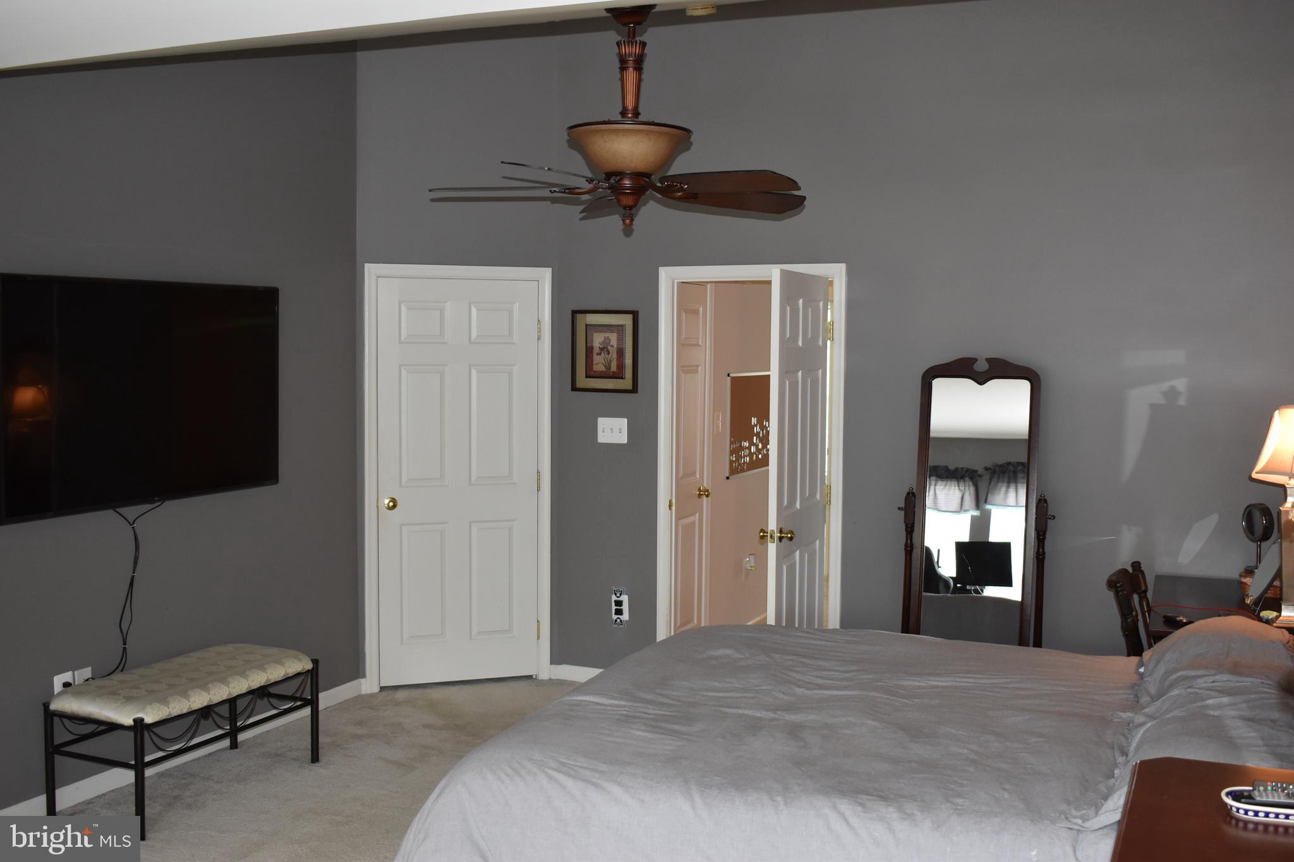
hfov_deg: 51.3
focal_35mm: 38
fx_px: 1348
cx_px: 647
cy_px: 431
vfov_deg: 35.5
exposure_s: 1/60
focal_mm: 25
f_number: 4
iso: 800
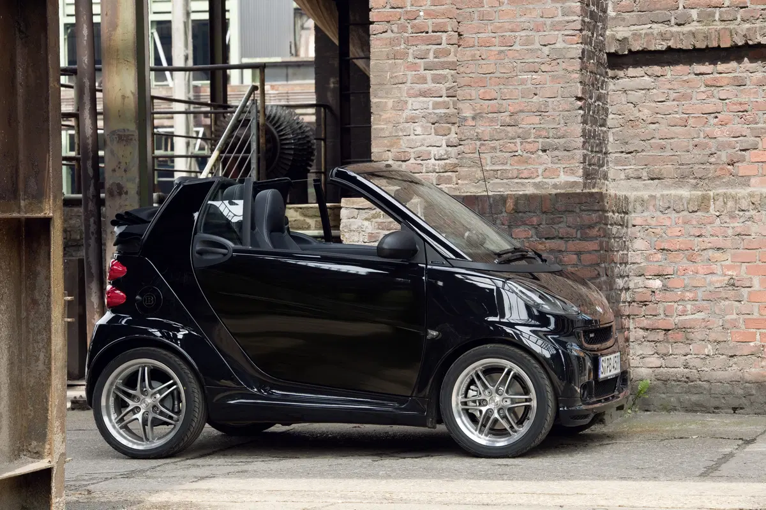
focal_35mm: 120
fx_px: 2553
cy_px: 255
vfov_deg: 11.4
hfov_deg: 17.1
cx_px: 383
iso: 100
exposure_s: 1/40
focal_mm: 120
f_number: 9
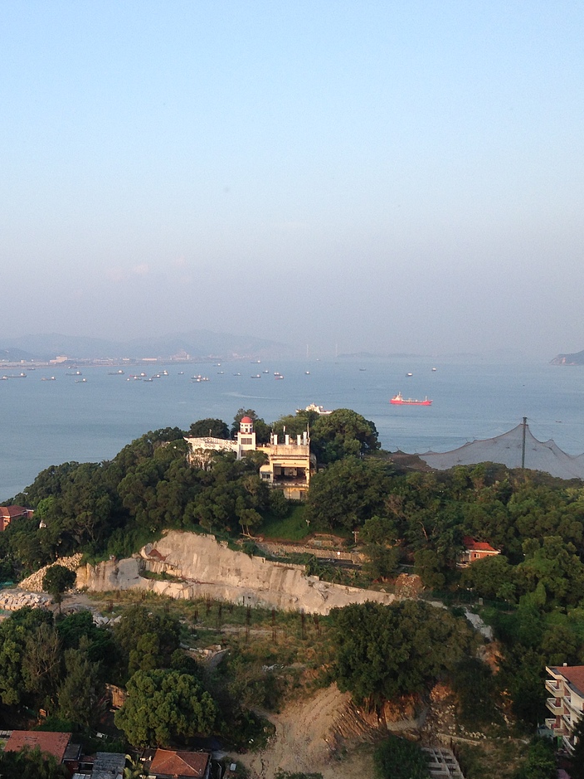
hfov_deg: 30.9
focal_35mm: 45
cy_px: 385
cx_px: 75
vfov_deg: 42.1
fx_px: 1012
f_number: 2.4
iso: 50
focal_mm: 4.13
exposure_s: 1/393
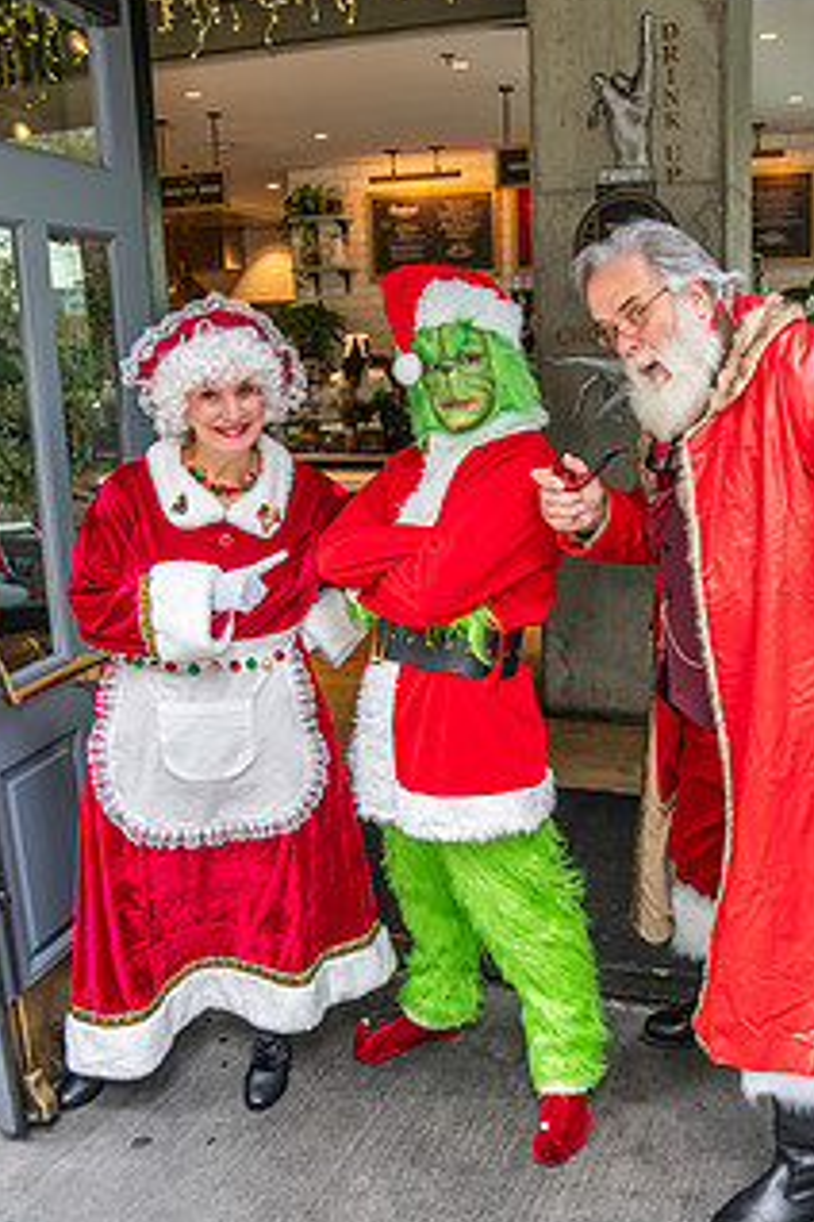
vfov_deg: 55.8
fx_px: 1153
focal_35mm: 34
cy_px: 623
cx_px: 503
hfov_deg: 38.7
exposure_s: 1/160
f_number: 4
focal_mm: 24
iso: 1250
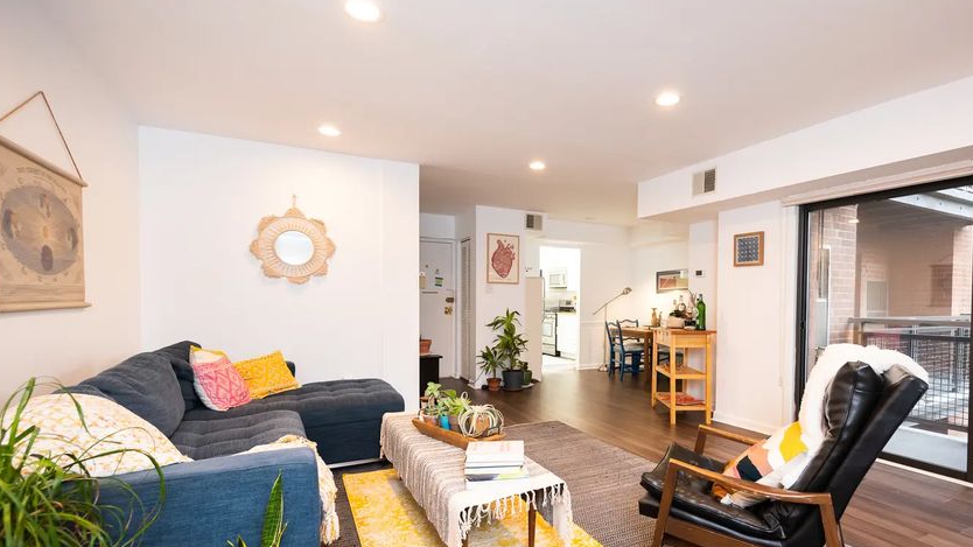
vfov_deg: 60.8
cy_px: 312
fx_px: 464
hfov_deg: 92.2
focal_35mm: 18
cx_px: 548
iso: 1600
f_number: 4
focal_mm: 14
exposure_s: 1/125
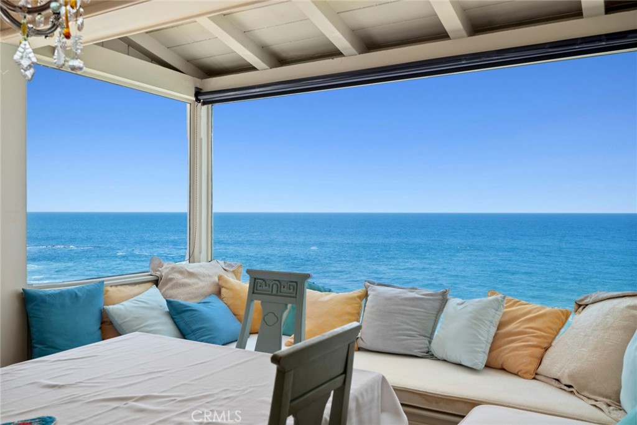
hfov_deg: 61.9
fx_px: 531
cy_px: 212
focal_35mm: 30
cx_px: 318
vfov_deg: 43.6
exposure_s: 1/60
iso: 200
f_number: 8
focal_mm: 30
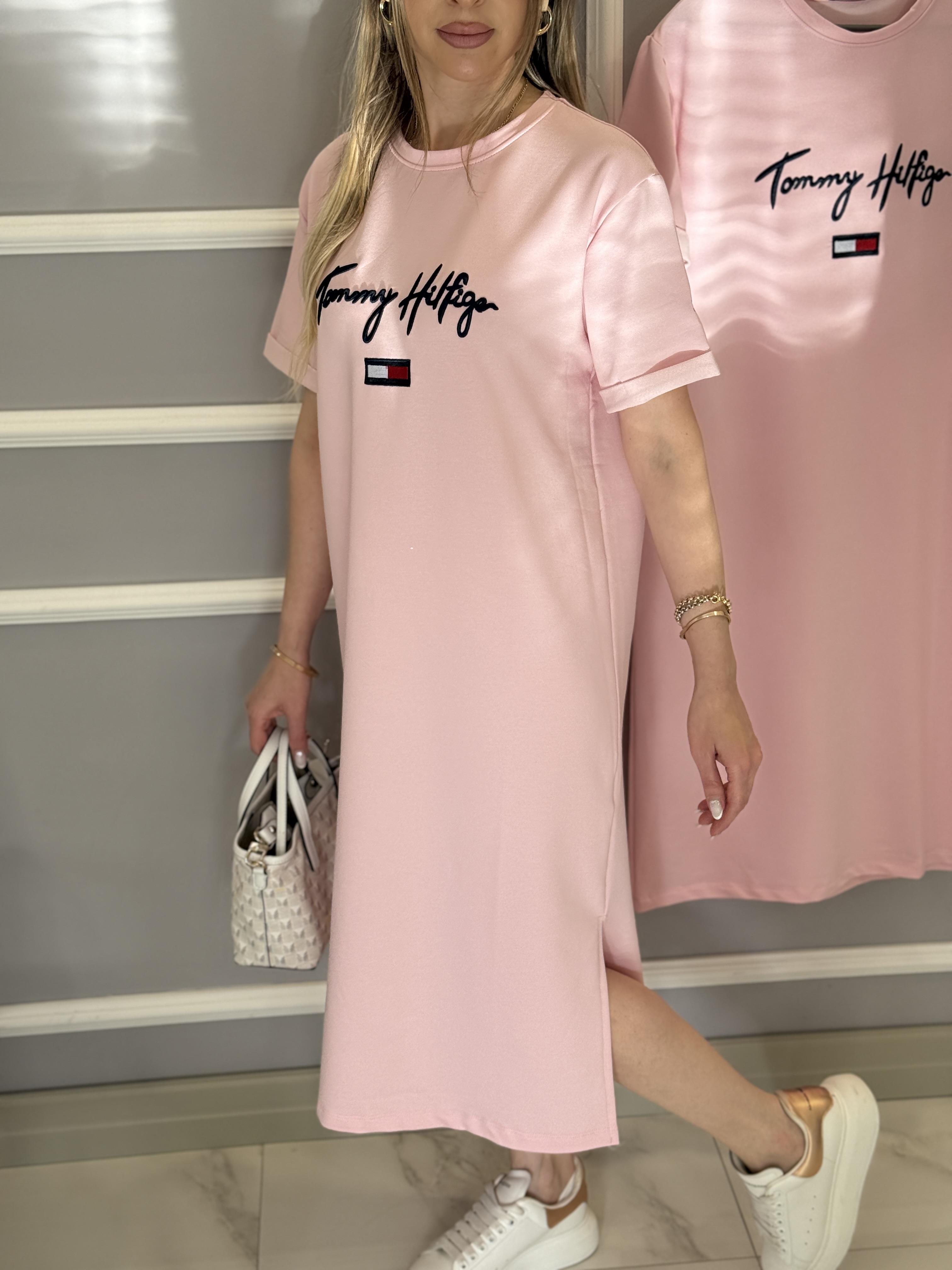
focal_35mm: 48
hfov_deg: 30.3
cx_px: 476
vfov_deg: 39.7
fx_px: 1760
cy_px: 635
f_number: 1.78
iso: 125
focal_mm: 6.76
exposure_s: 1/242
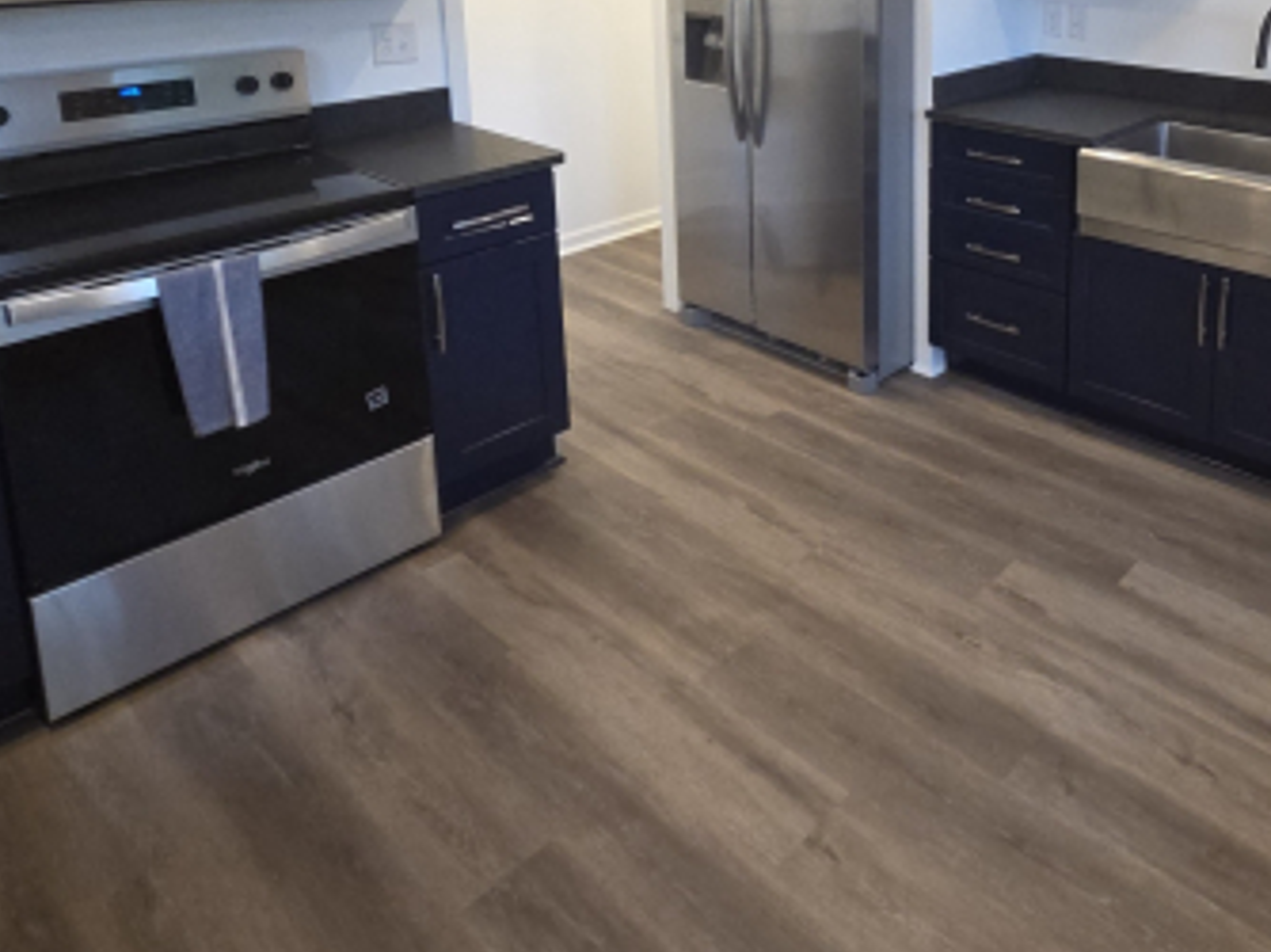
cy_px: 72
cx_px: 923
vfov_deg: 47.0
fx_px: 954
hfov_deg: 64.1
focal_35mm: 26
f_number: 2.2
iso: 200
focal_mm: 2.2
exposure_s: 1/60
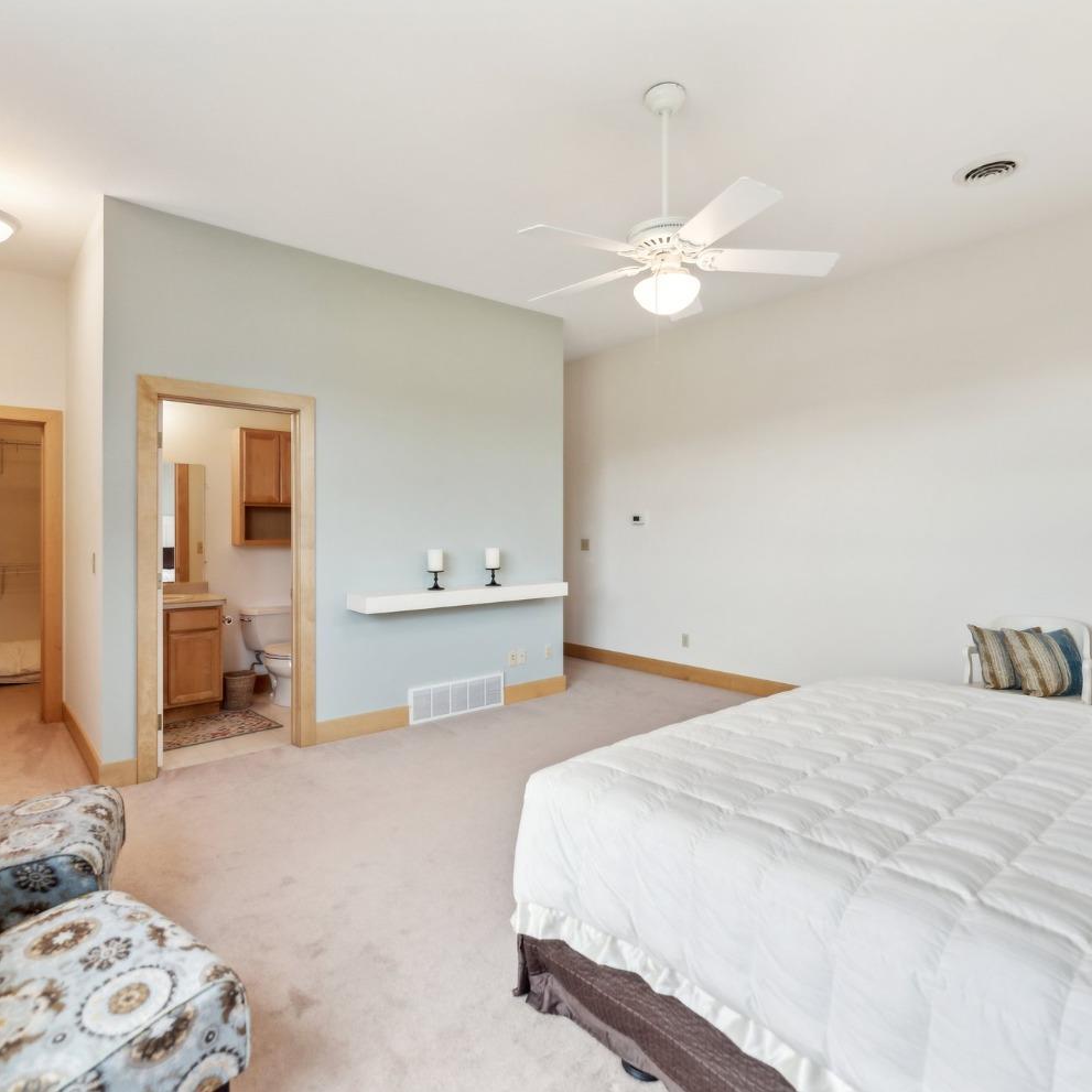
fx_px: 670
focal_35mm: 19
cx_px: 526
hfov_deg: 78.3
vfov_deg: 78.4
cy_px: 542
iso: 640
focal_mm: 14.6
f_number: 2.8
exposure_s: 1/500
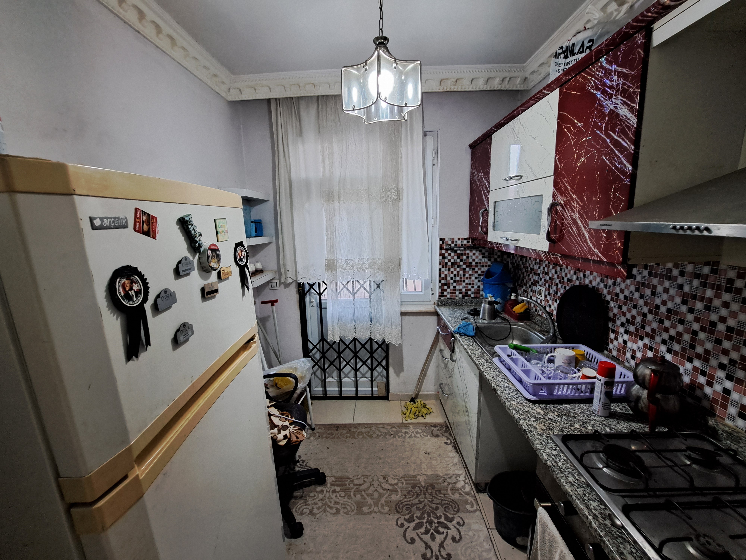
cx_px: 373
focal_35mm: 13
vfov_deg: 89.9
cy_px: 280
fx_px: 280
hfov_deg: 106.2
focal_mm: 1.74
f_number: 2.2
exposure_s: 1/24
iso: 200
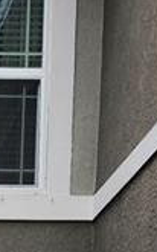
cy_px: 666
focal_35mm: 177
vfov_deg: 9.9
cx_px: -258
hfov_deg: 6.9
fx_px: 1213
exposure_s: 1/180
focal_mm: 5.4
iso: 25
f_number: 1.8
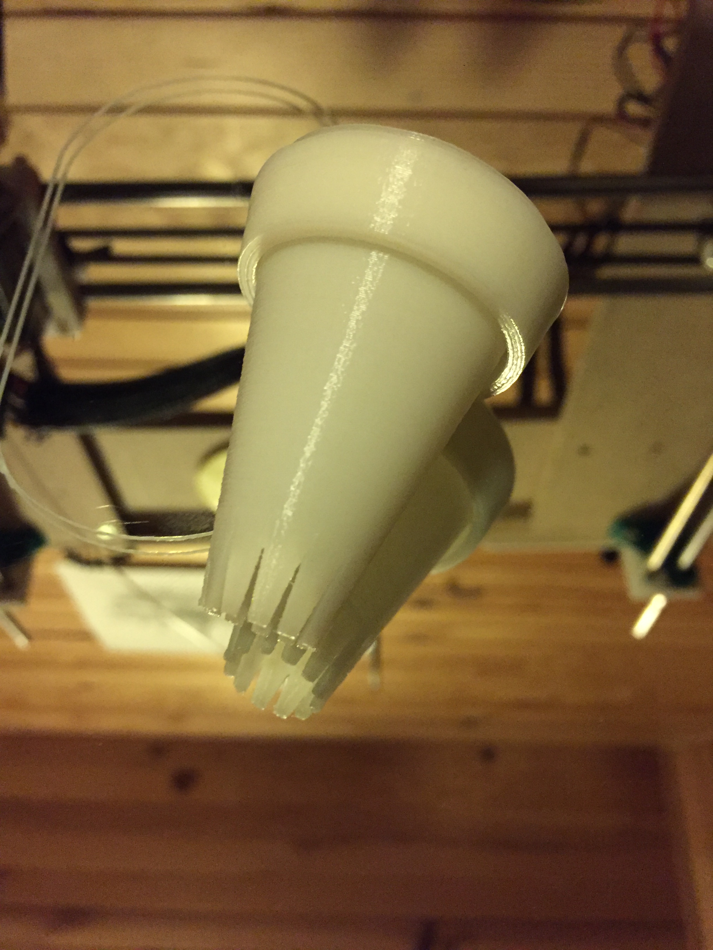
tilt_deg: -56.3
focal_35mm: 29
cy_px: 475
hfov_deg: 48.2
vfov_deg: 61.7
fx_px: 796
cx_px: 356
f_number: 2.2
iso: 250
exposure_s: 1/17
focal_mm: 4.15
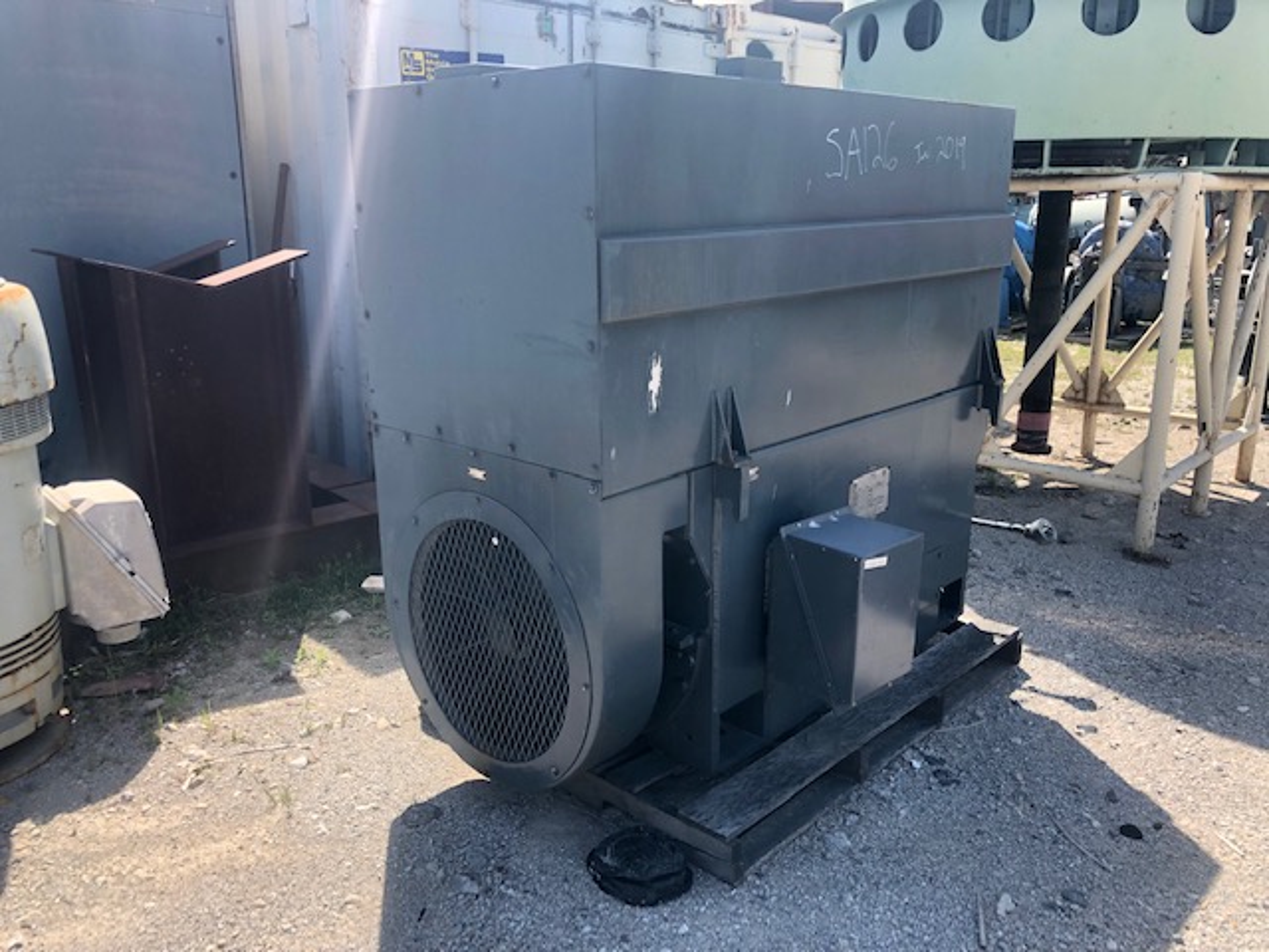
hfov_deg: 63.4
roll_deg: +1.0
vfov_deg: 49.7
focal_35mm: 28
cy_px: 476
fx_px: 1026
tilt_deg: -16.2
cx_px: 634
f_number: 1.8
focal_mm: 4
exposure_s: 1/500
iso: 20
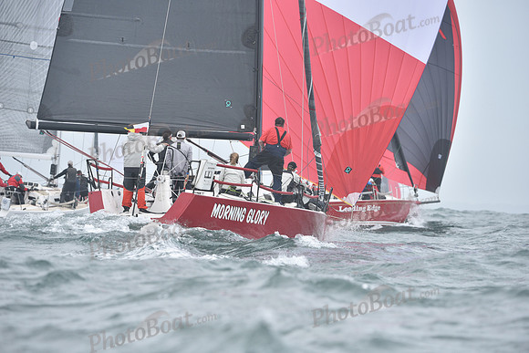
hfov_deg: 7.1
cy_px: 176
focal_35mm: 290
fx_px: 4262
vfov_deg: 4.7
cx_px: 264
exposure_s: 1/1000
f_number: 5.6
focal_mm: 290
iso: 320
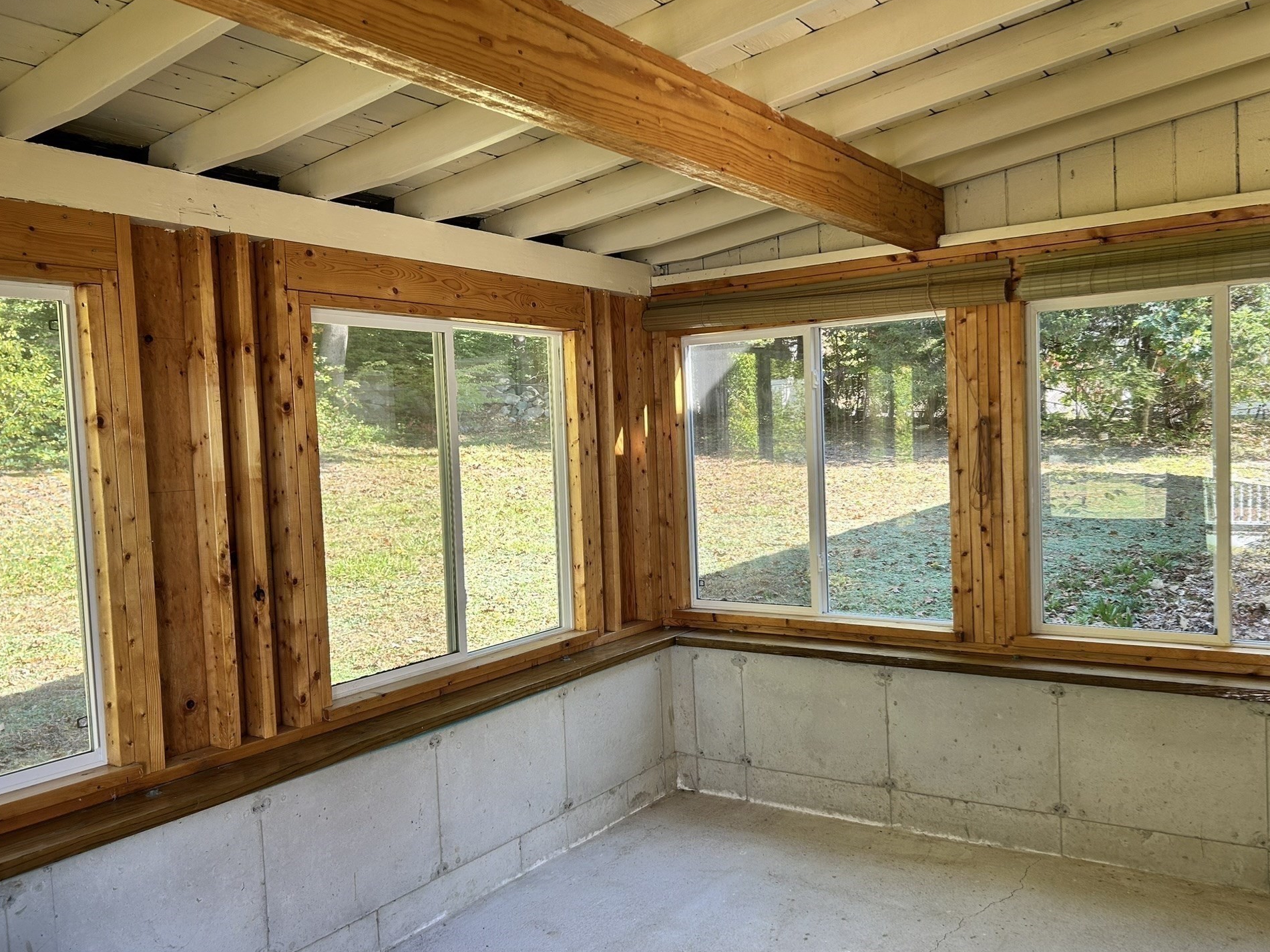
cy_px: 481
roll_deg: +2.6
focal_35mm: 28
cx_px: 679
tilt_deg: -2.8
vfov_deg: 49.7
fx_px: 1027
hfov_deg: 63.4
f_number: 1.5
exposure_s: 1/141
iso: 50
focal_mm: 5.7
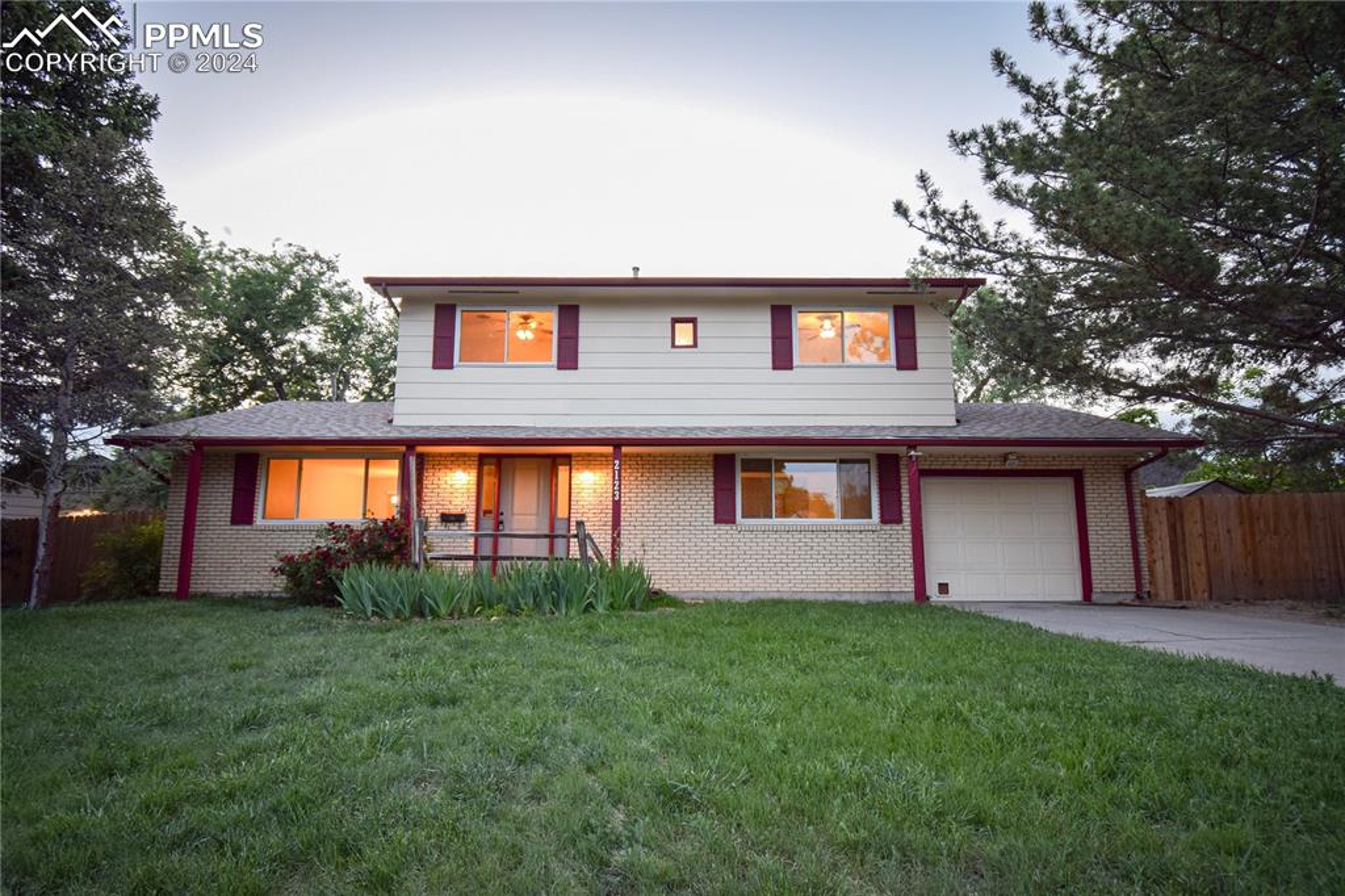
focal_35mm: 18
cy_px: 448
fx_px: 672
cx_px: 672
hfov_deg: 90.0
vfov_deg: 67.3
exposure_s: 1/3
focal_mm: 12
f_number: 4.8
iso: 100
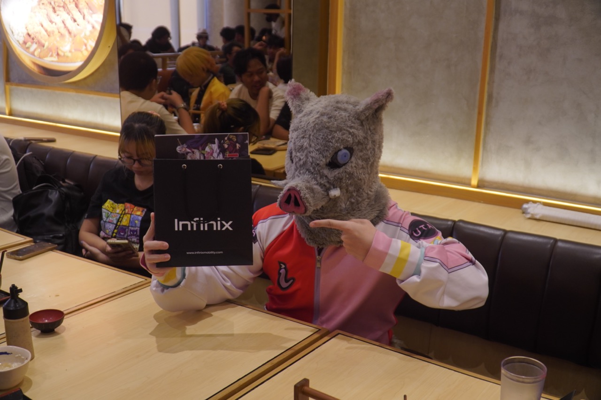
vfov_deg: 35.5
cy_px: 200
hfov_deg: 51.3
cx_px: 300
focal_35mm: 38
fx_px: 626
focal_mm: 25
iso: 500
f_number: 4
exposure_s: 1/60
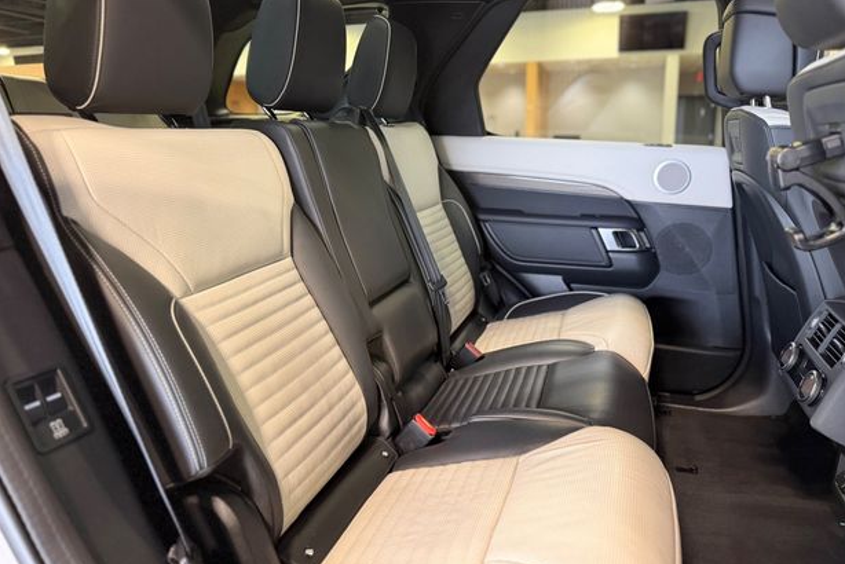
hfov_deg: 69.4
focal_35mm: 26
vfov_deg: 49.4
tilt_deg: -9.7
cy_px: 239
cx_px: 417
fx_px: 611
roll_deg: +0.8
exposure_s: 1/60
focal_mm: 6.76
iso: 500
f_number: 1.78
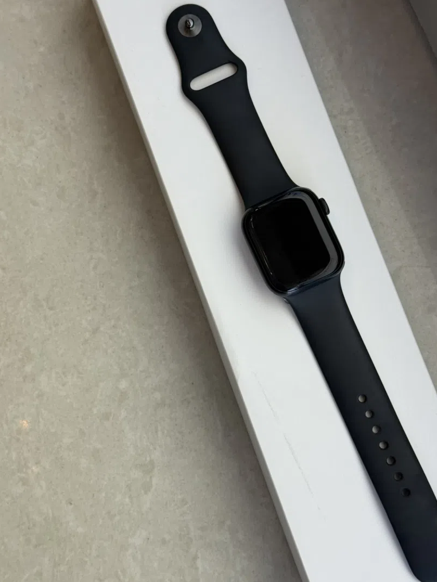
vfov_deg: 31.7
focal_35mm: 61
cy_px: 274
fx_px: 1026
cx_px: 214
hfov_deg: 24.0
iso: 100
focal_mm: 6.76
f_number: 1.78
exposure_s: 1/409
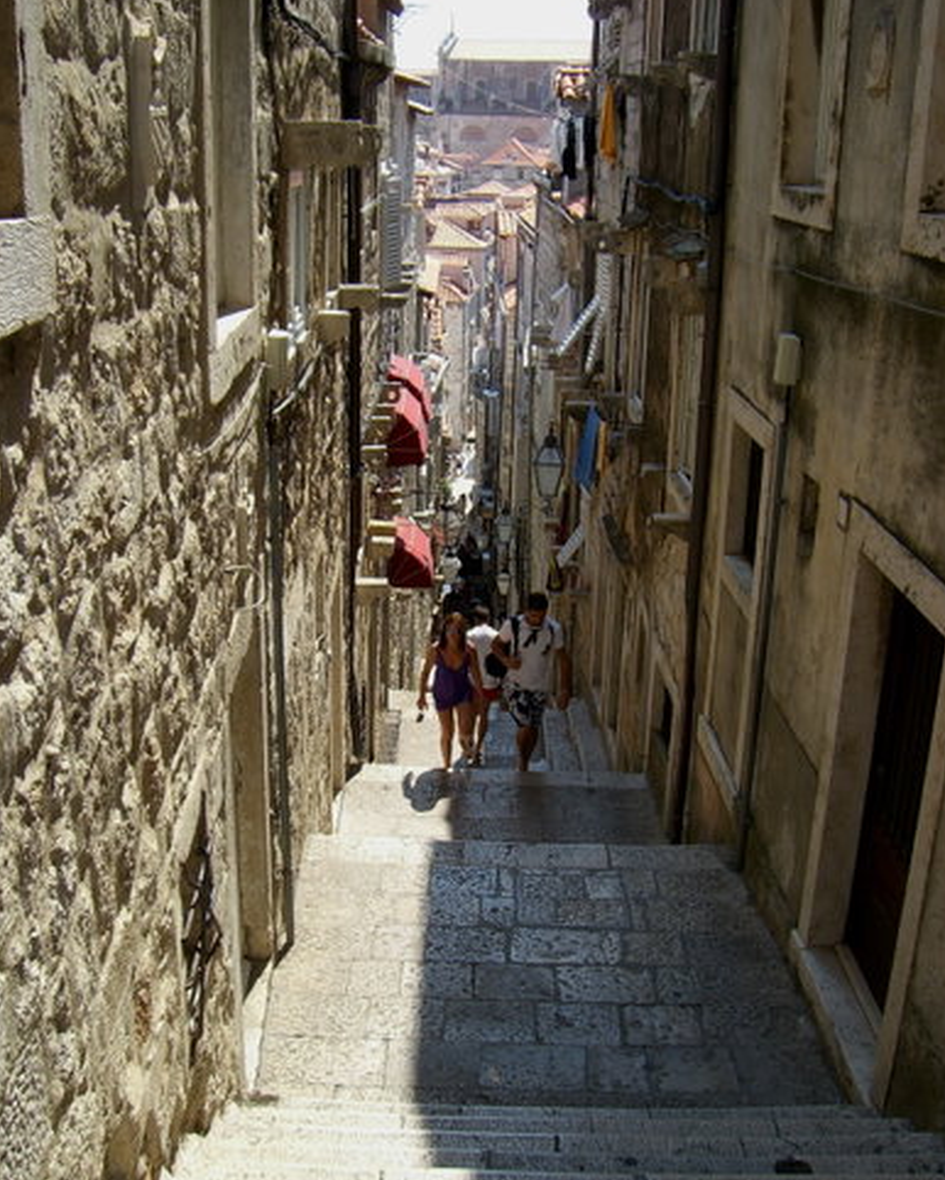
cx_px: 463
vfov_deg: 44.7
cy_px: 640
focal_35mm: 41
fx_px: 1432
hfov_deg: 36.5
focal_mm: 6.2
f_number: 4.3
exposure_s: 1/320
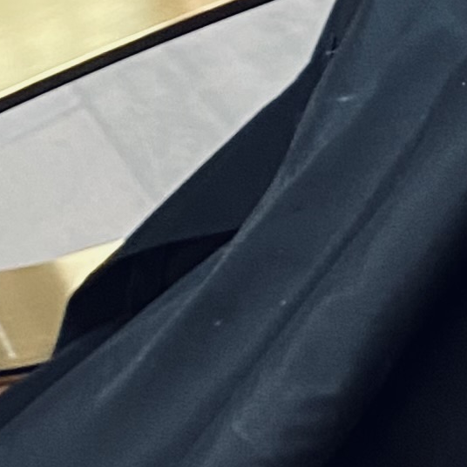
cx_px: 970
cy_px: -240
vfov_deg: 9.8
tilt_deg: -41.4
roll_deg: -6.2
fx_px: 2641
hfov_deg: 9.4
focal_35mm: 173
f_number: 1.8
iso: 160
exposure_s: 1/60
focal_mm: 4.25
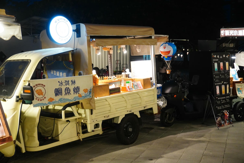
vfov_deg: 29.8
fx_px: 305
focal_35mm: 45
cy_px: 82
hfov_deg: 43.6
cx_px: 122
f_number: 5
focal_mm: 30
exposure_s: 1/50
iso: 2000
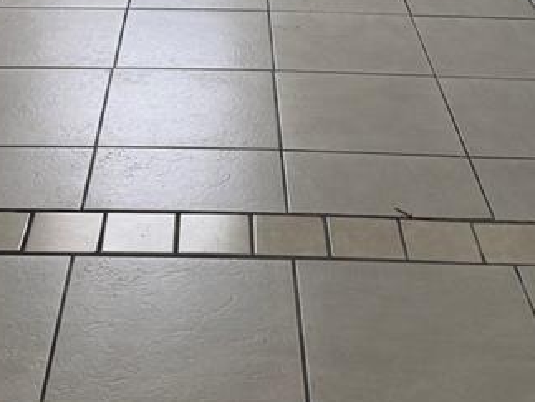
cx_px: 217
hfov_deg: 25.6
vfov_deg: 17.6
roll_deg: -0.2
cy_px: -184
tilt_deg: -12.4
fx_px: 1176
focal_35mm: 76
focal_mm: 6.76
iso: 200
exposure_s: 1/121
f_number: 1.78
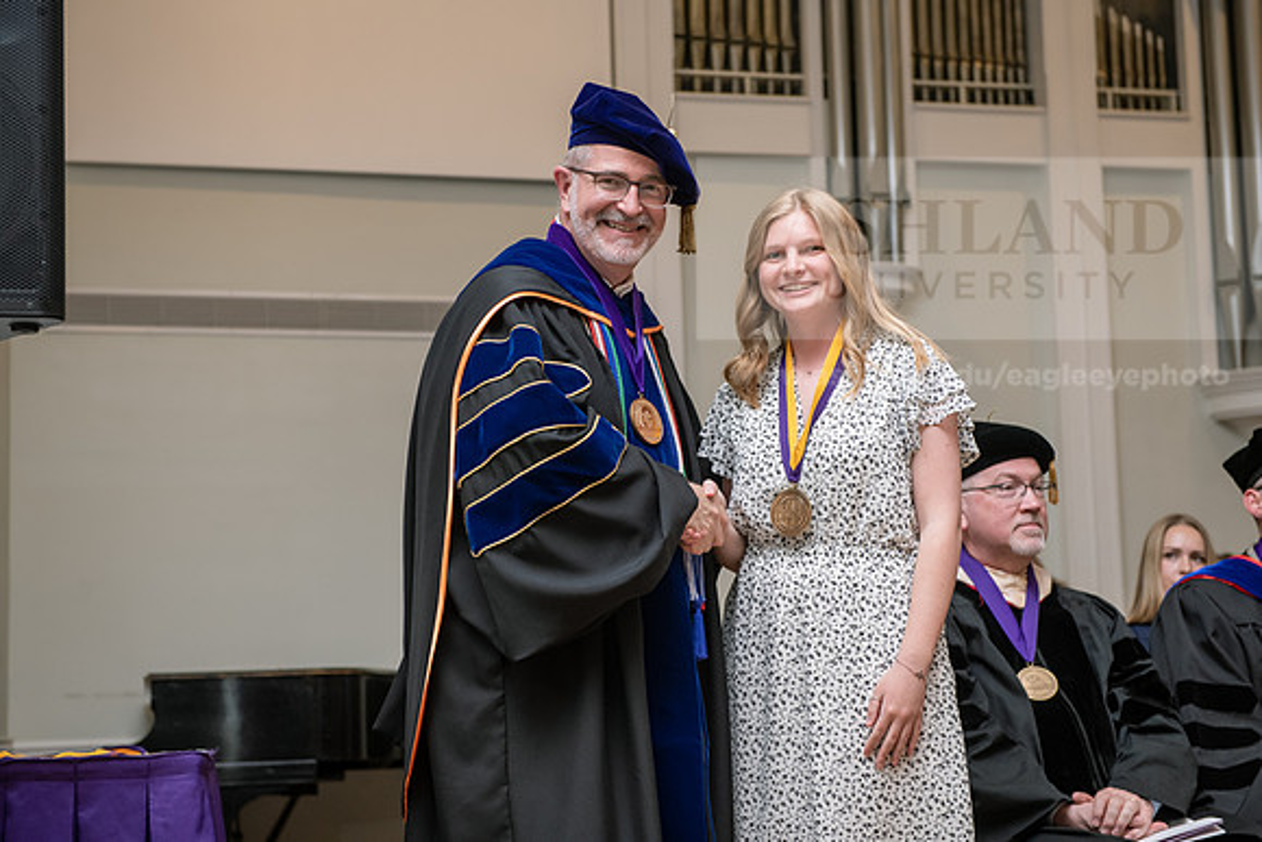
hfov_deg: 28.8
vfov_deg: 19.5
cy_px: 421
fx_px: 2454
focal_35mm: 70
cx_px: 631
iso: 1250
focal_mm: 70
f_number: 4.5
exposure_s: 1/250
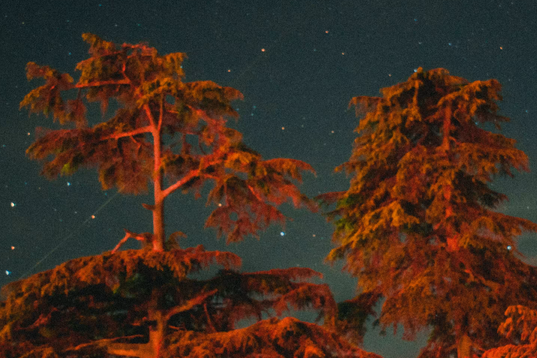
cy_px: 154
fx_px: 1075
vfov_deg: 18.9
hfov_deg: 27.6
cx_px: 412
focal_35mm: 72
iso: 400
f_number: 3.8
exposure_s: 15
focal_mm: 23
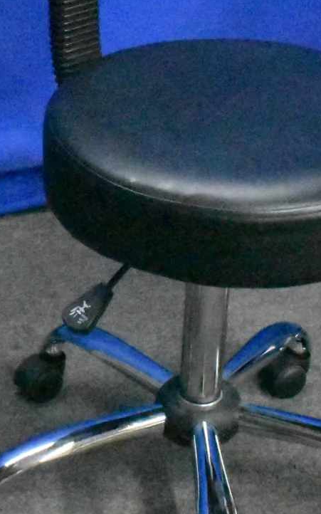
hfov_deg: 11.5
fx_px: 1594
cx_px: 107
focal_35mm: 114
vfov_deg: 18.3
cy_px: 194
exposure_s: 1/320
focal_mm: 21
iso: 25600
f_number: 8
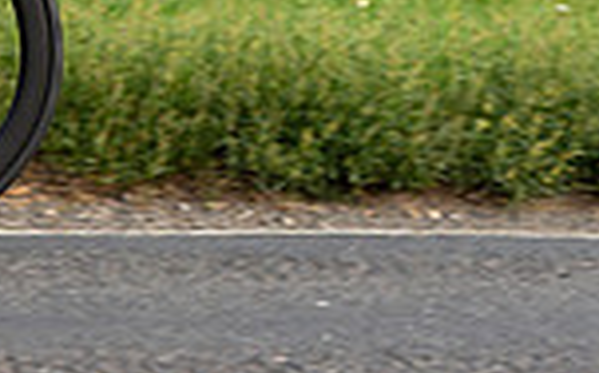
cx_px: -151
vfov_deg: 5.1
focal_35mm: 251
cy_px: -355
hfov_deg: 8.3
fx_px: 4093
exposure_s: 1/640
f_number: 4.5
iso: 160
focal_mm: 62
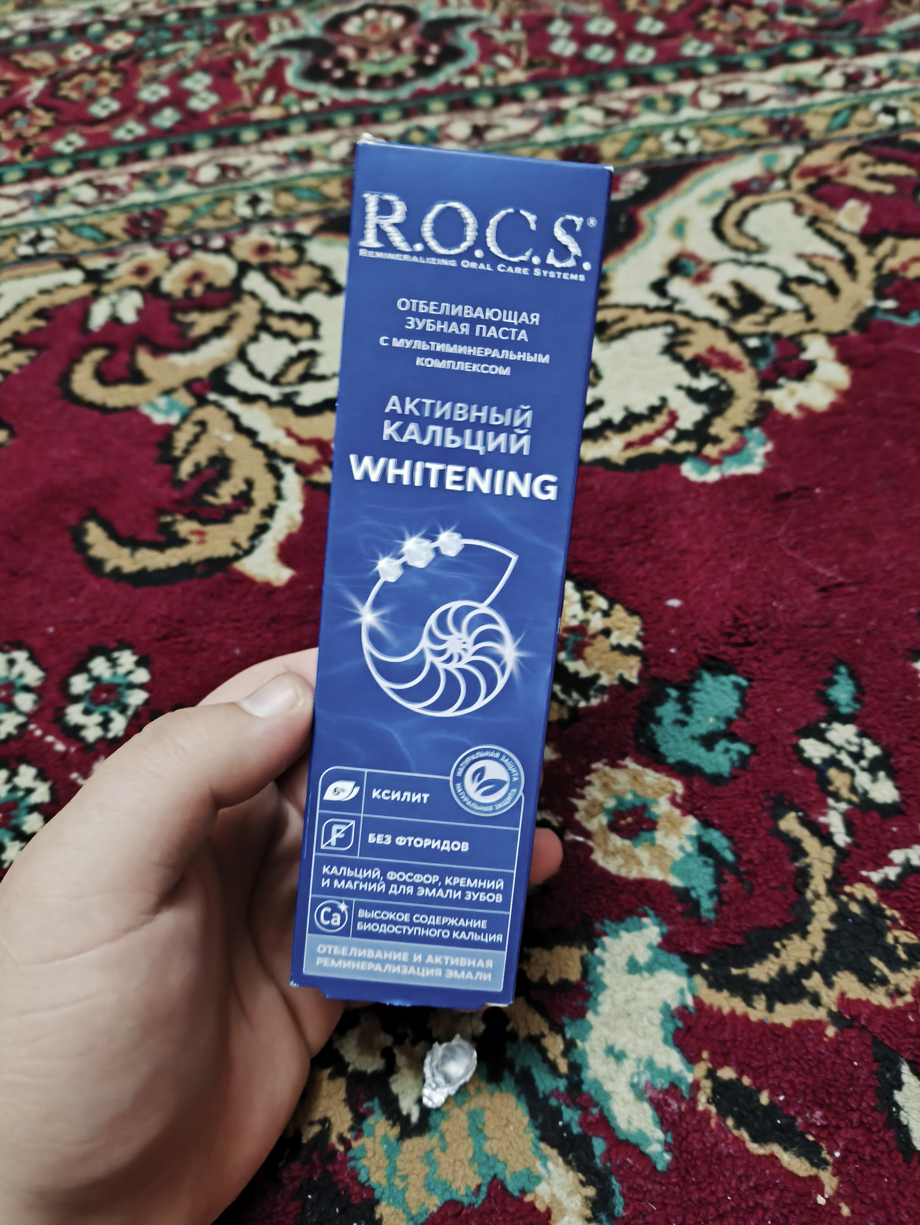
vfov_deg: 69.4
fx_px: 885
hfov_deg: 54.9
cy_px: 612
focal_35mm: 25
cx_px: 460
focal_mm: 4.71
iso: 1600
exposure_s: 1/11.1
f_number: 1.7
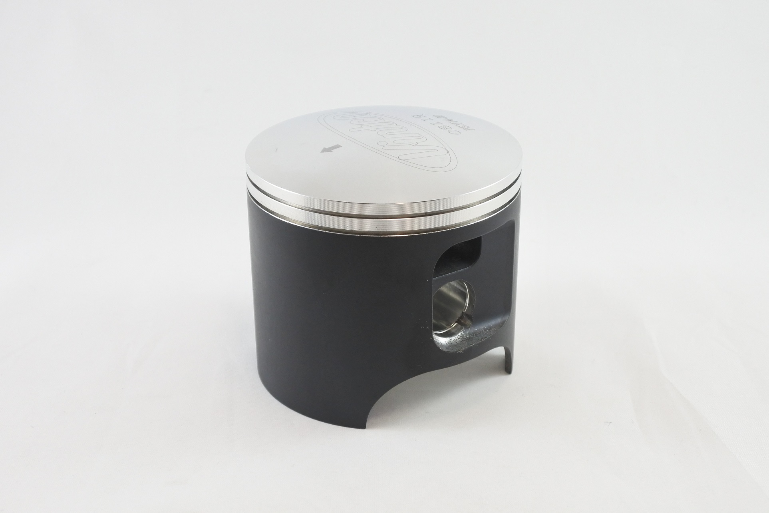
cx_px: 384
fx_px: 897
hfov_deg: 46.4
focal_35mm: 42
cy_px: 256
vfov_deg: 31.9
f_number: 4.2
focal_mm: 15.7
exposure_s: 1/125
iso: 450
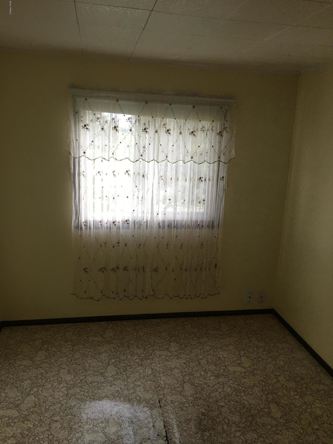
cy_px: 222
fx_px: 372
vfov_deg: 61.7
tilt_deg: -12.0
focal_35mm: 29
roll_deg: -2.2
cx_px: 166
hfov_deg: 48.2
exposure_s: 1/30
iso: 25
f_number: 2.2
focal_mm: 4.15
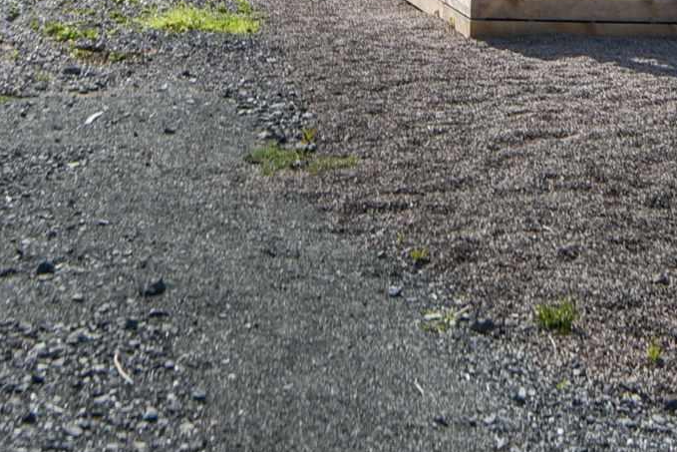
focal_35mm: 86
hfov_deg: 23.4
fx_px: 1618
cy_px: -237
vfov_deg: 14.7
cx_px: 158
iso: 100
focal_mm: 19
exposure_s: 1/60
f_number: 9
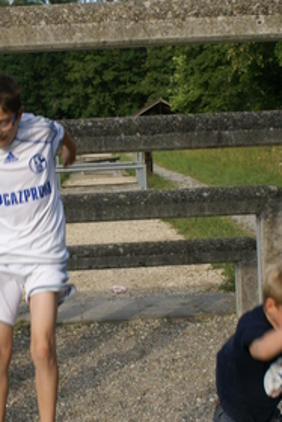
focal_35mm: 81
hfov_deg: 16.9
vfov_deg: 25.0
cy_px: 220
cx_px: 112
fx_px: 951
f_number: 7.1
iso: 100
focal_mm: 28
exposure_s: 1/320
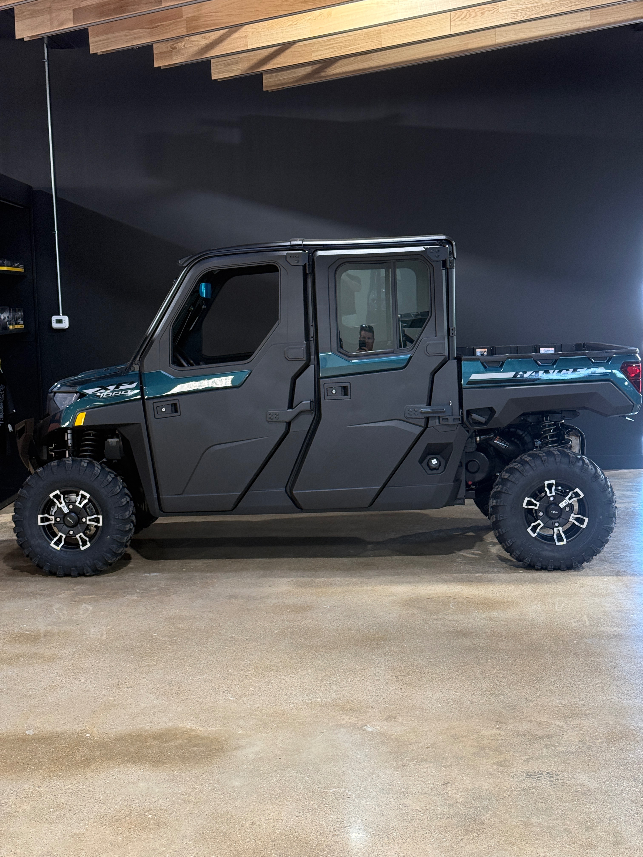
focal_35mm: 48
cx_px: 322
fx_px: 1189
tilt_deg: -4.9
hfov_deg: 30.3
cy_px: 428
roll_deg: +0.8
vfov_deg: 39.7
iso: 160
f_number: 1.78
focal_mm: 6.76
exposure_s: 1/66
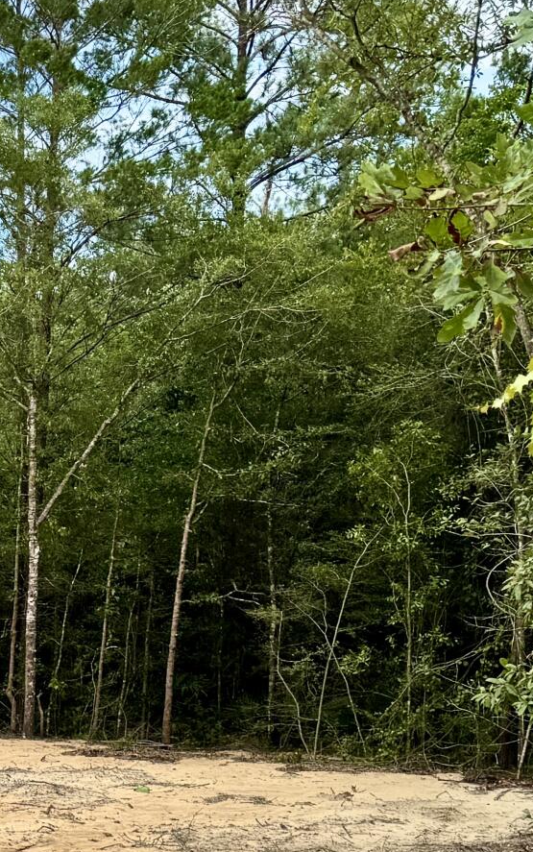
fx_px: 1997
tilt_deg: -10.2
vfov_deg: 23.1
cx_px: -557
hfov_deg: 13.0
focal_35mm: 86
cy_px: 861
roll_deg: +0.9
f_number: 1.78
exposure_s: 1/3096
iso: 80
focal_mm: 6.76
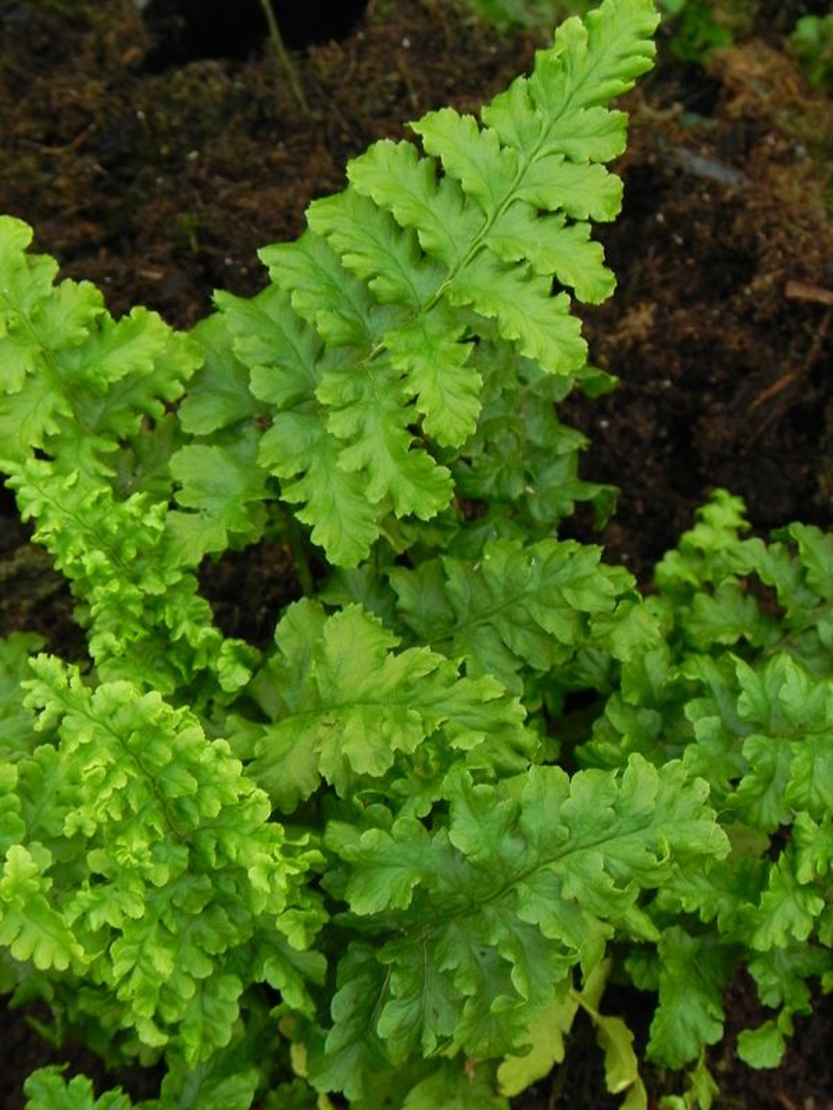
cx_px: 416
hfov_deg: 7.0
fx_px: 6802
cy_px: 555
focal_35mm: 212
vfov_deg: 9.3
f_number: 5
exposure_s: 1/25
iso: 160
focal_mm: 37.7
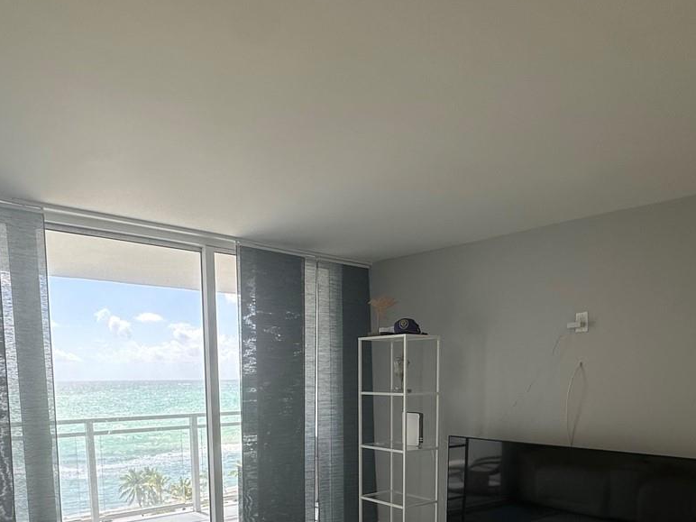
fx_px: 583
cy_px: 457
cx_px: 343
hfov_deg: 61.7
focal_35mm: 29
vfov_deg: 44.4
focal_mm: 2.22
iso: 40
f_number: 2.2
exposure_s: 1/172
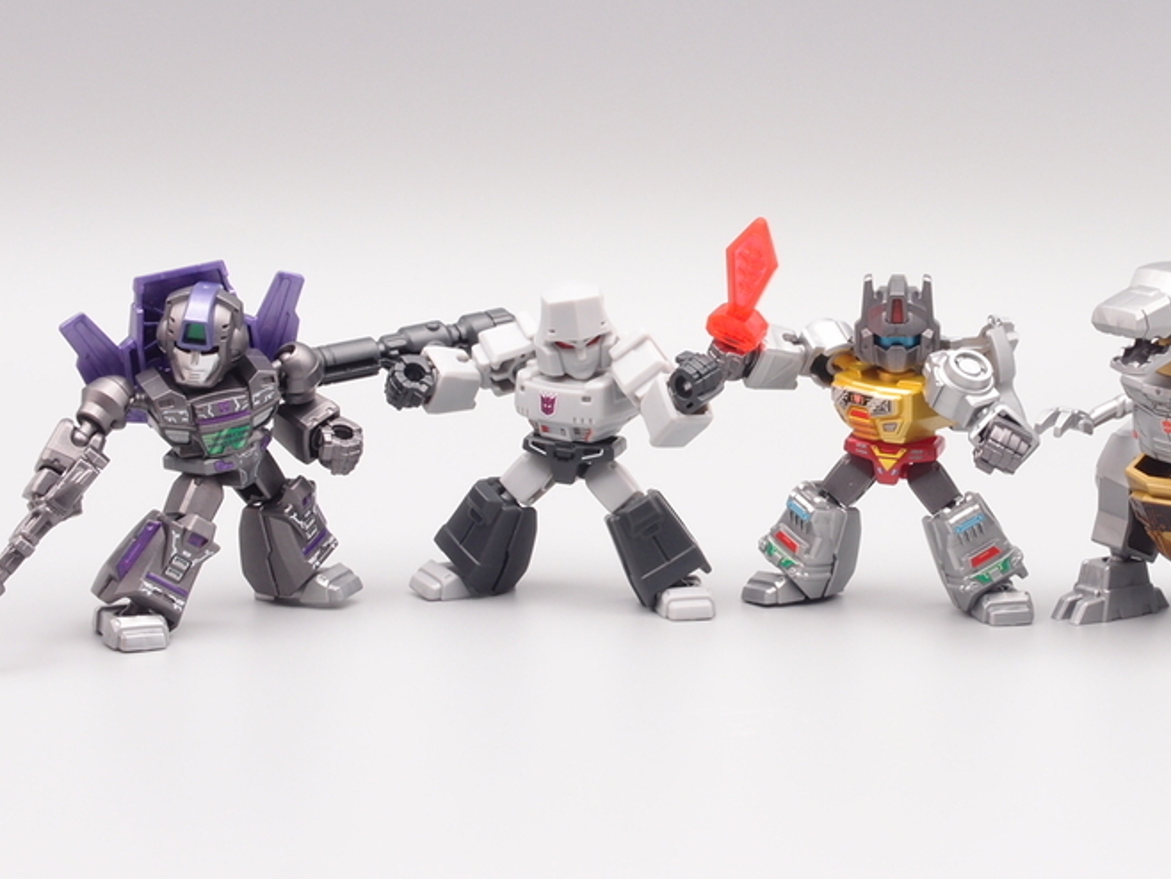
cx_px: 707
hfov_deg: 24.7
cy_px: 374
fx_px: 2673
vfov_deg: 18.7
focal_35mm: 79
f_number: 8
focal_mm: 14.05
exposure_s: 1/5
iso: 100
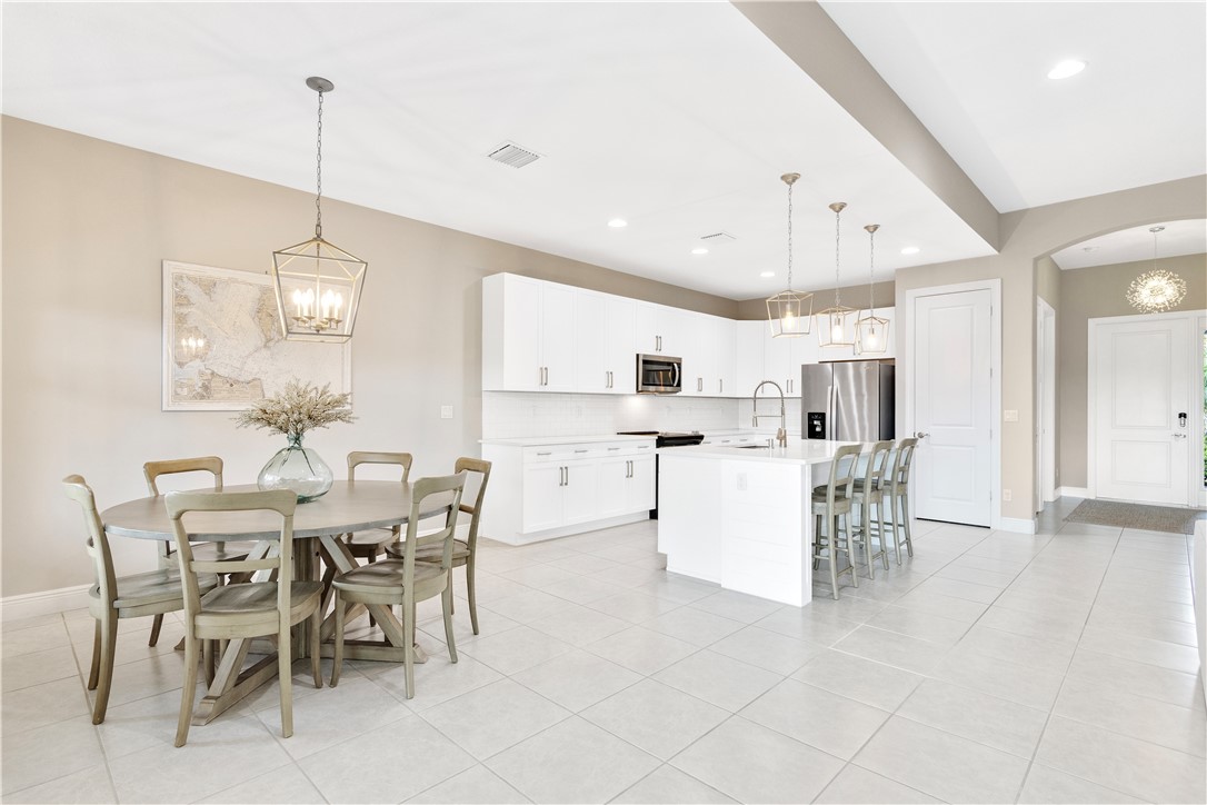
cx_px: 604
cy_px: 402
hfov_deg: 95.0
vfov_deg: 72.1
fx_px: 553
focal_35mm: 16
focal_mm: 11
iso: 320
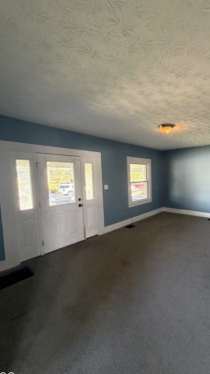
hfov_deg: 65.4
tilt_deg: -4.4
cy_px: 191
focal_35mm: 16
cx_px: 139
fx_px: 158
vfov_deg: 99.4
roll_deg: +0.8
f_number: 2.2
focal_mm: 2.22
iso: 500
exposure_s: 1/60
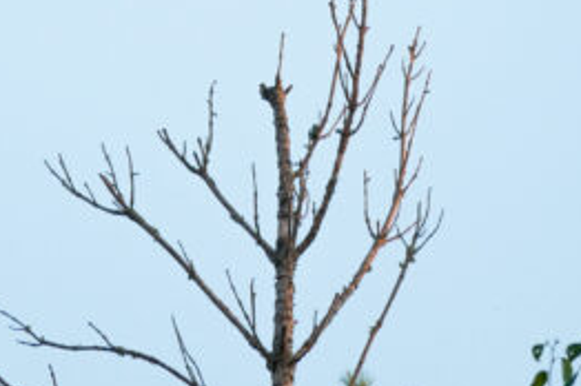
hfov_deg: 1.4
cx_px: 239
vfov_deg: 0.9
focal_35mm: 1468
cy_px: -263
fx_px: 23662
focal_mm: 250
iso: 400
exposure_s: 1/500
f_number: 6.3
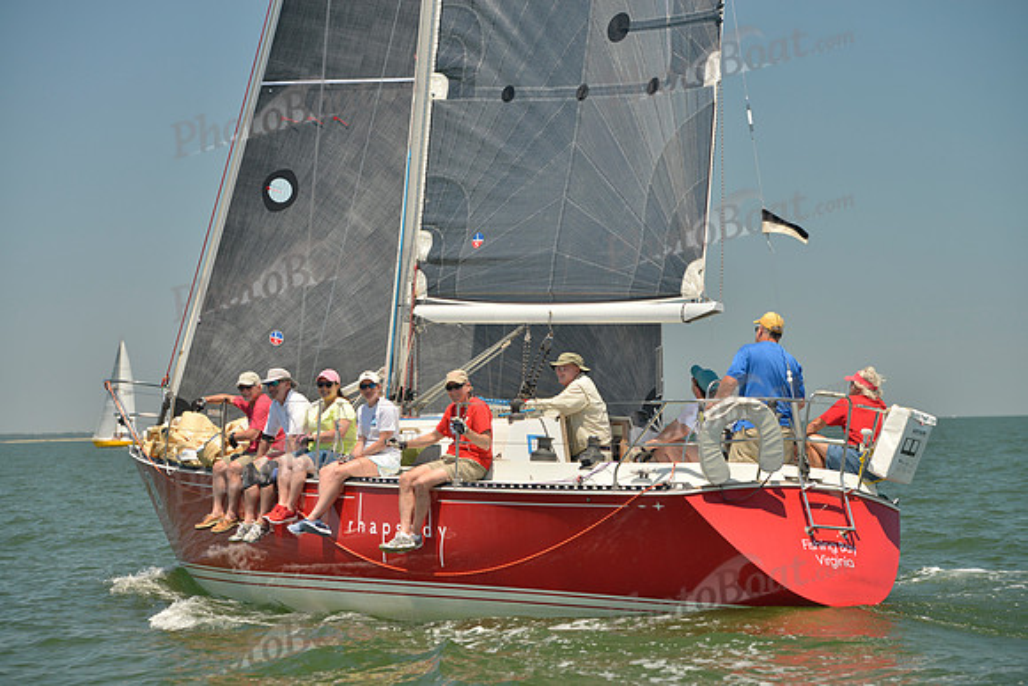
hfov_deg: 18.6
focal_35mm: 110
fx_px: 3142
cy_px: 343
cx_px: 514
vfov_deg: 12.5
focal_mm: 110
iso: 200
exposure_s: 1/640
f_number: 5.6
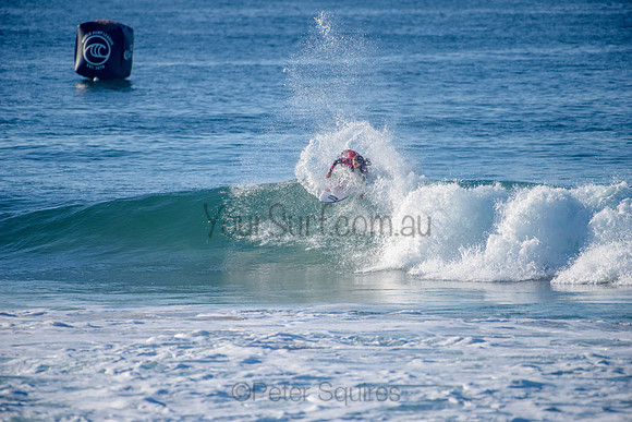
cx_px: 316
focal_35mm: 500
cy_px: 211
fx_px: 8779
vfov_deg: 2.8
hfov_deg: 4.1
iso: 125
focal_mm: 500
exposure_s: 1/1600
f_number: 5.6
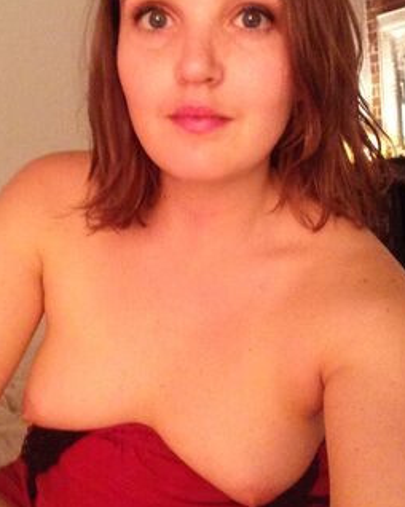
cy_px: 198
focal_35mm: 43
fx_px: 645
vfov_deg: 42.7
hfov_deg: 34.9
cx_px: 207
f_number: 2.4
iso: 320
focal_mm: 2.18
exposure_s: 1/15
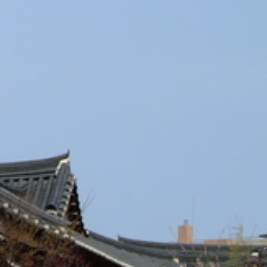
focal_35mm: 317
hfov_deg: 5.4
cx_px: -248
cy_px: 254
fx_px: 2766
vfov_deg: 5.5
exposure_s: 1/180
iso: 100
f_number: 9.5
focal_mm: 58
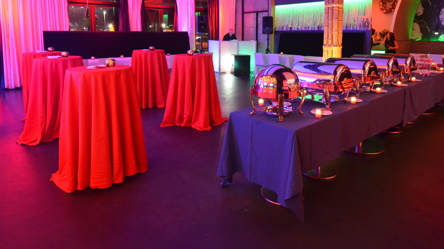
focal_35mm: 24
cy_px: 64
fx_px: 283
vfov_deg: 46.1
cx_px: 228
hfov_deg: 76.3
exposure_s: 1/13
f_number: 3.8
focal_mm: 12
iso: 3200
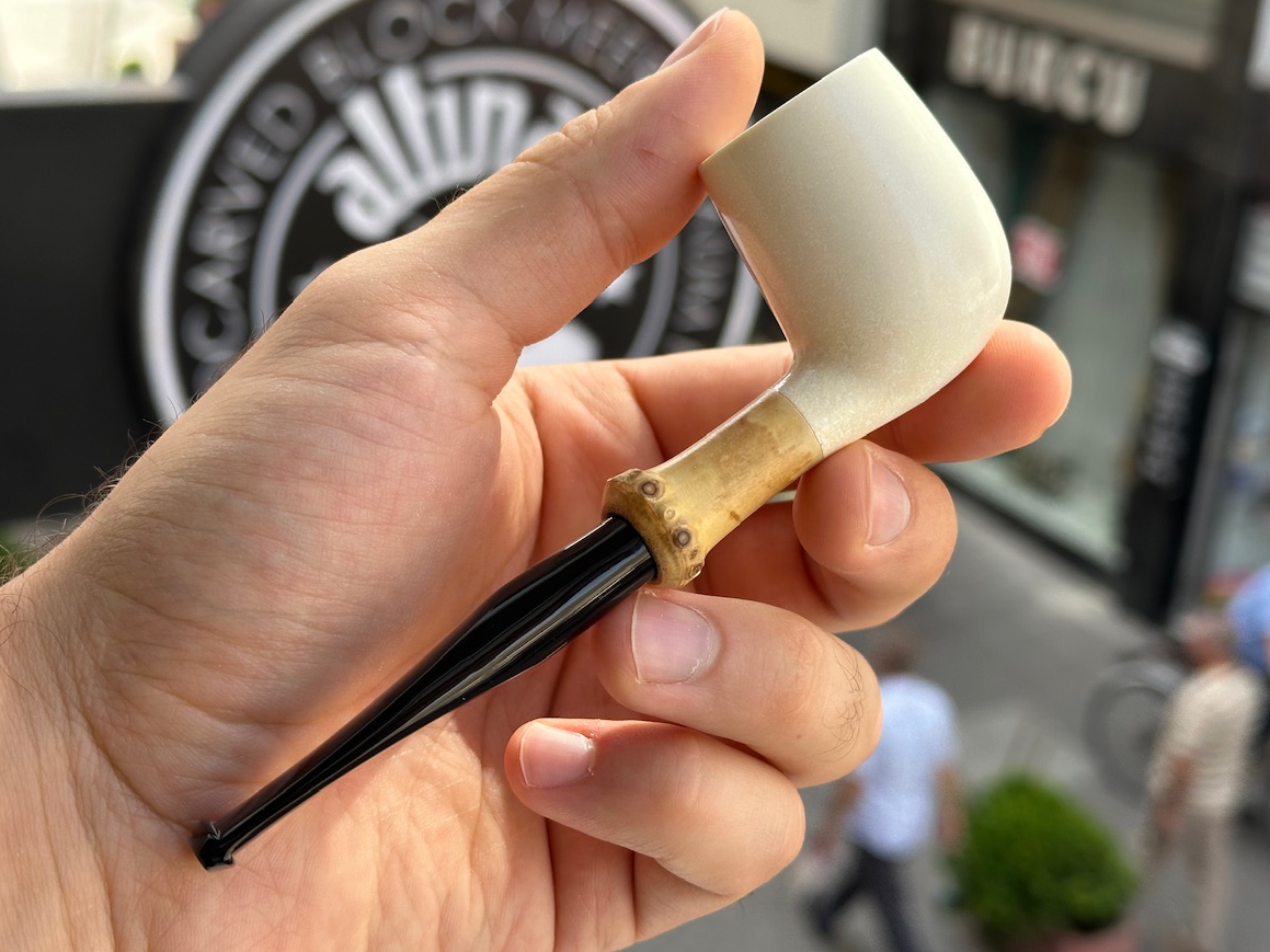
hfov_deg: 36.2
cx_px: 600
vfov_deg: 27.5
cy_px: 431
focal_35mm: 53
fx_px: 1944
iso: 64
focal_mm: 6.86
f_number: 1.78
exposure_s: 1/484
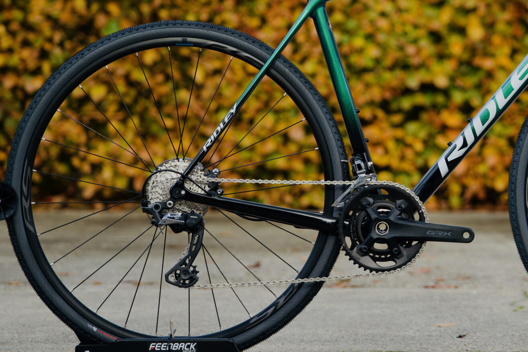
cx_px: 438
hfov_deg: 6.8
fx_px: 4414
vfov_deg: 4.6
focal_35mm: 301
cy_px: 84
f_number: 4
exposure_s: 1/320
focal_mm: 154
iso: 100
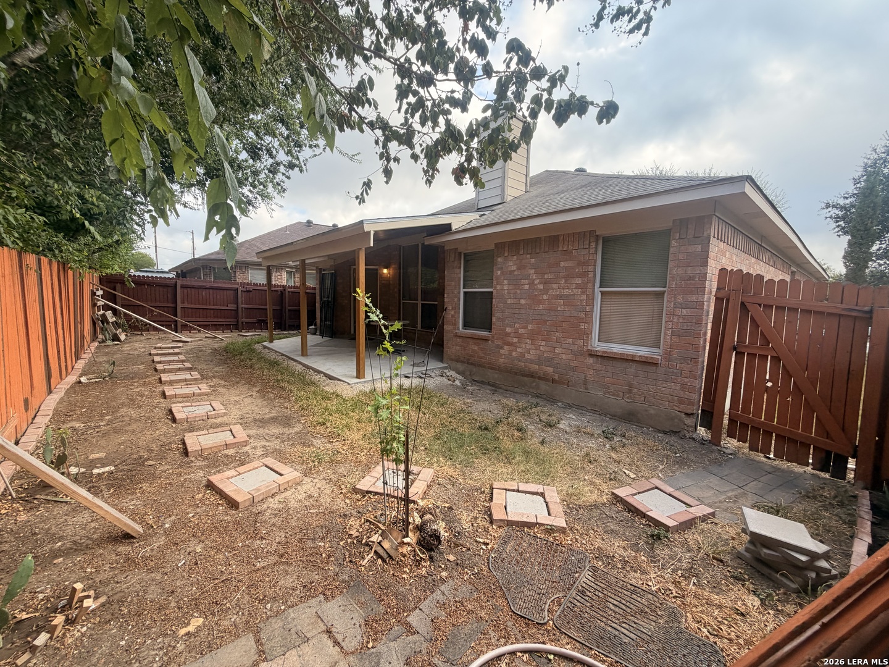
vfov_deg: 85.7
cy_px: 334
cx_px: 444
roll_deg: -1.0
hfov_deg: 102.1
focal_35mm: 14
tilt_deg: -7.0
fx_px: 360
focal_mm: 2.22
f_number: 2.2
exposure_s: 1/219
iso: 50
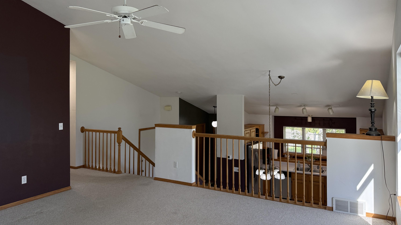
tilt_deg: -0.2
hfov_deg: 69.8
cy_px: 95
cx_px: 207
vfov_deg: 42.8
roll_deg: -0.2
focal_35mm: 27
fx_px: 287
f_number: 1.78
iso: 125
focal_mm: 6.76
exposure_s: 1/217
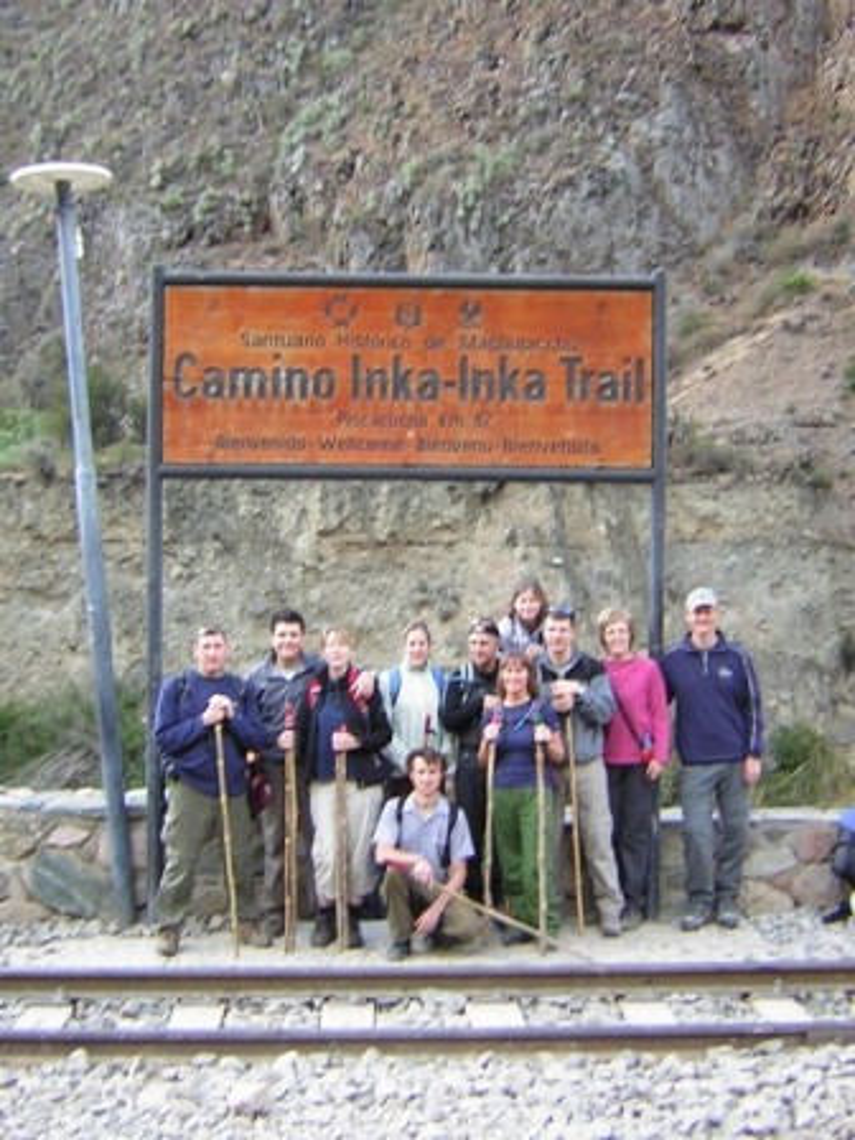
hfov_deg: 39.7
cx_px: 428
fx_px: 1186
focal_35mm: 36
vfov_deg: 51.4
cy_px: 570
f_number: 2.6
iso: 50
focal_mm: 4.7
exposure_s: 1/83.1
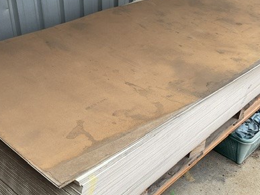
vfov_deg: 30.2
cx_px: 142
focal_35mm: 48
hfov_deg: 39.6
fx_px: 360
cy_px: 108
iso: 16
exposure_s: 1/700
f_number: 1.8
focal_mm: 3
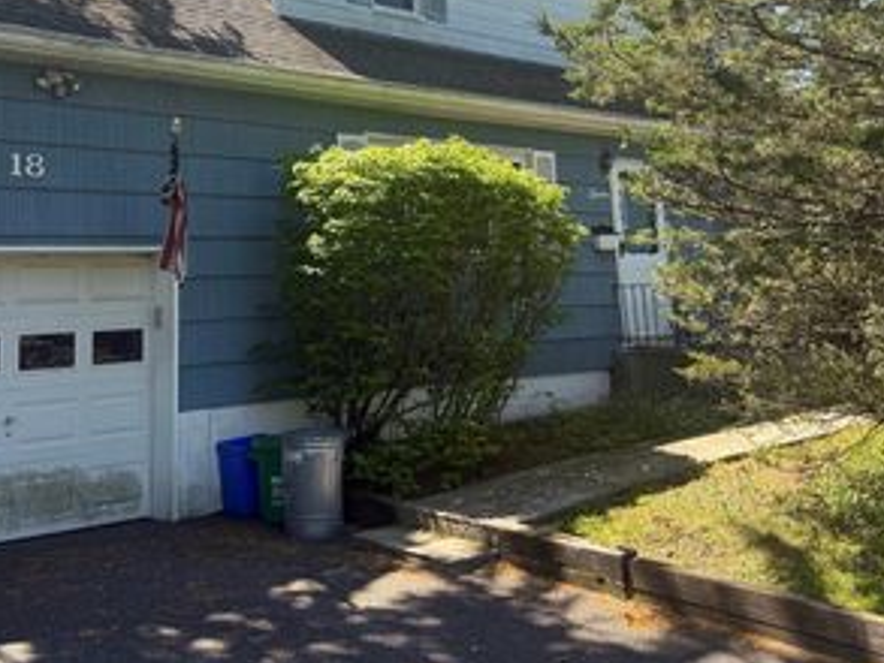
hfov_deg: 45.5
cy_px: 134
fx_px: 1047
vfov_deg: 34.1
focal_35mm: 41
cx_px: 350
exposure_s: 1/1522
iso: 100
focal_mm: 6.76
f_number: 1.78
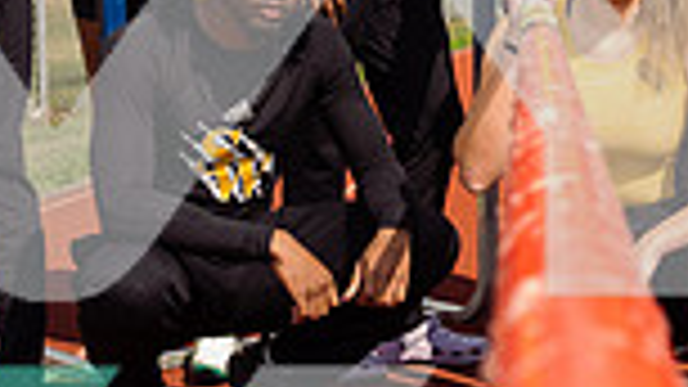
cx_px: 809
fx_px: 1879
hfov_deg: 19.6
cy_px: 61
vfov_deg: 11.7
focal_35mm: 103
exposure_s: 1/250
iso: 80
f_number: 7.1
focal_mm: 26
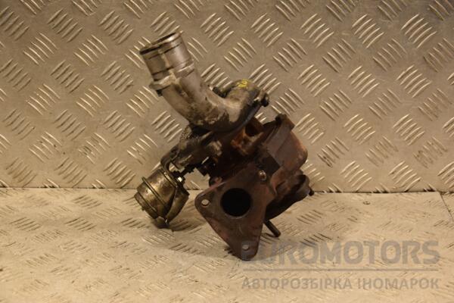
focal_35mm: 87
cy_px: 152
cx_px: 227
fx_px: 1097
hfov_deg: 23.4
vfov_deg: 15.7
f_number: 5
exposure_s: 1/160
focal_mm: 58
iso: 800
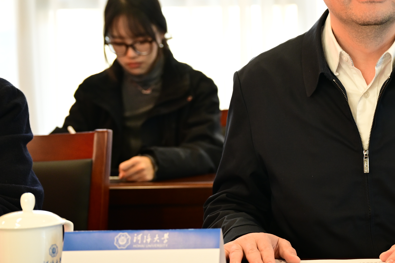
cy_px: 78
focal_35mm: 101
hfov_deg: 19.7
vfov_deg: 13.5
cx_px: 376
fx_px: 1108
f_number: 3.5
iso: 800
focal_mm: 45
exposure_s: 1/60
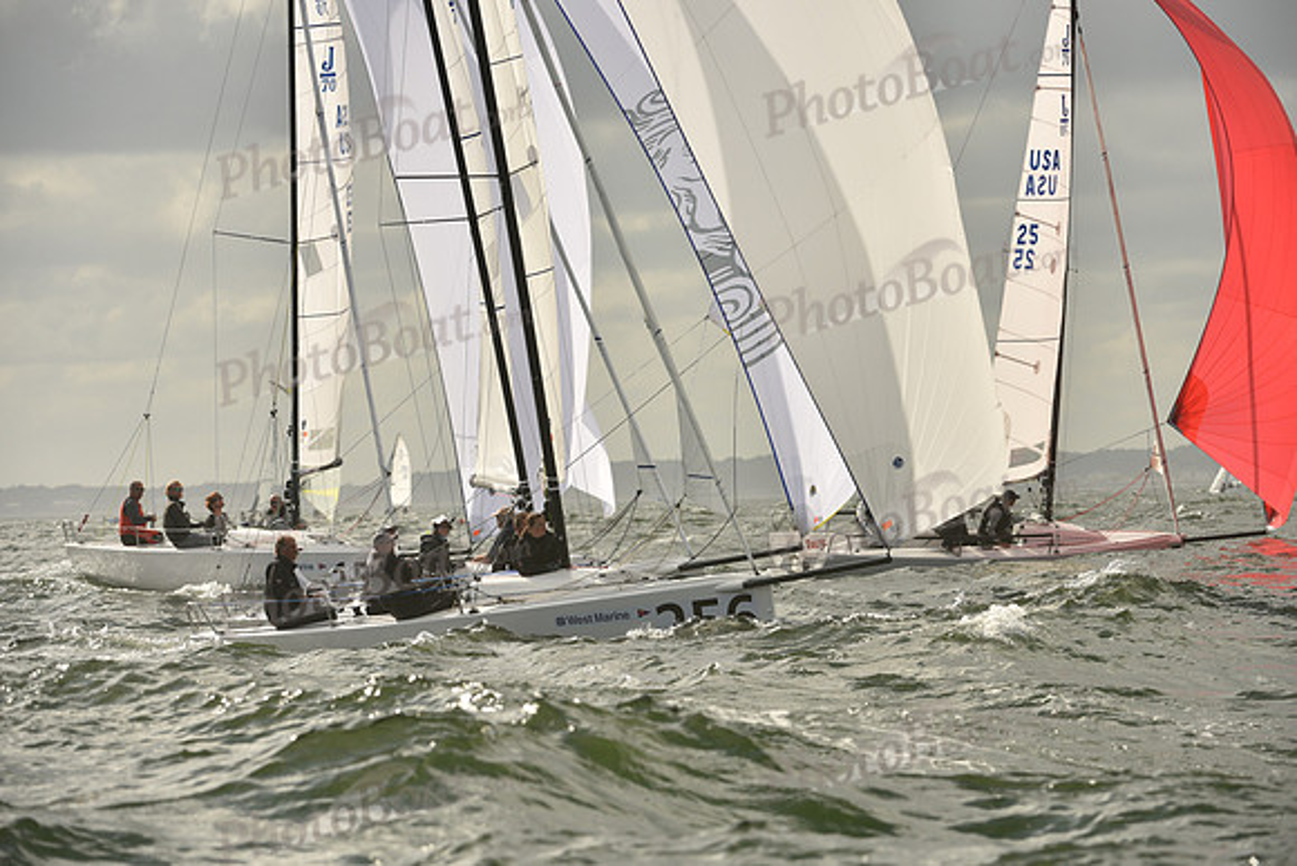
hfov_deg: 10.3
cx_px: 648
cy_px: 433
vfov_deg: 6.9
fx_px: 7207
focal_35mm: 200
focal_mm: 200
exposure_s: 1/2000
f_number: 7.1
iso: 320
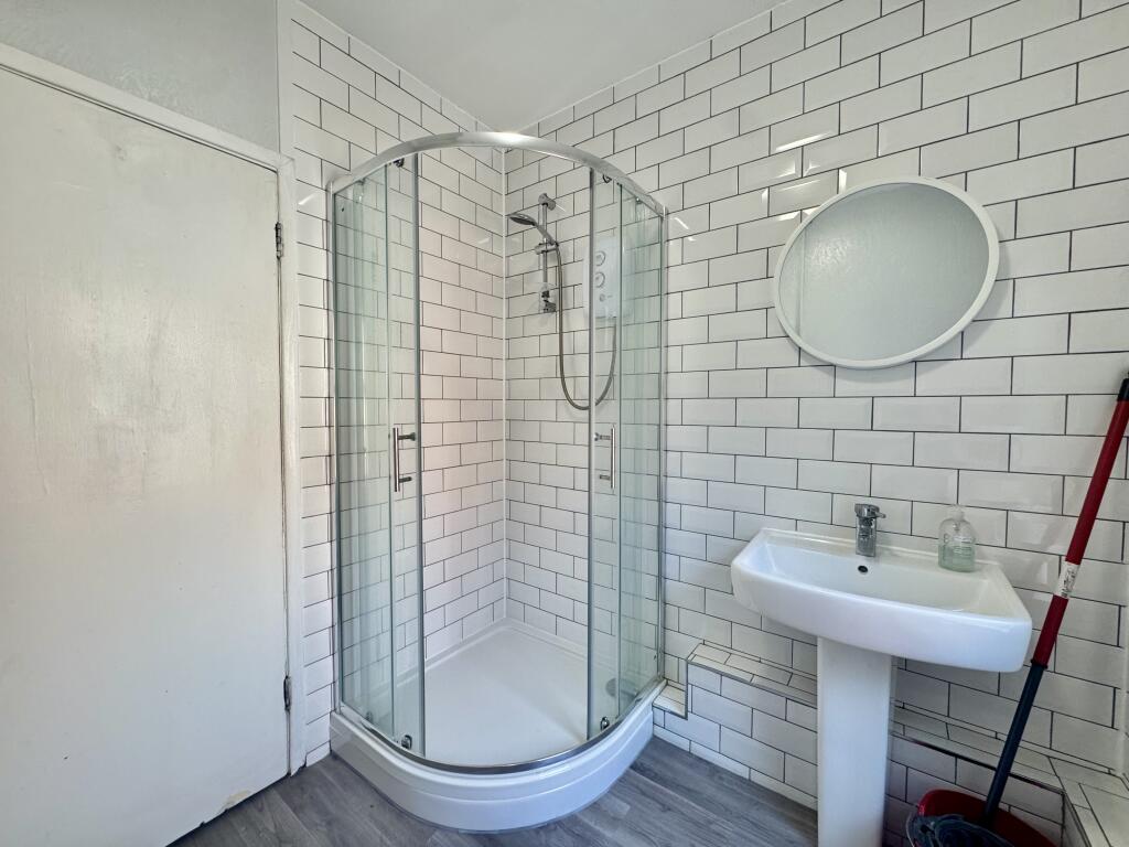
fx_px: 457
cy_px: 424
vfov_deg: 85.7
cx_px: 564
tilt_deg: -2.0
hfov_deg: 102.1
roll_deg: +0.1
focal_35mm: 14
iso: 200
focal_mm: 2.22
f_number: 2.2
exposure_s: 1/100
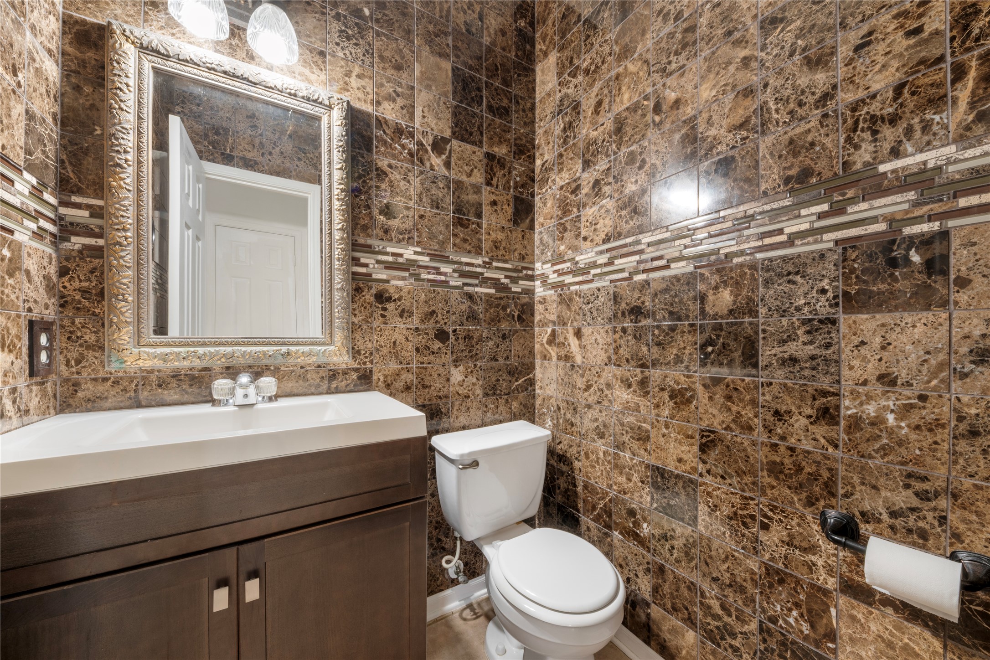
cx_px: 495
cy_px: 330
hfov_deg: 112.6
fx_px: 330
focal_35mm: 12
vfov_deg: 90.0
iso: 250
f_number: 9
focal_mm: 12
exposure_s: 13
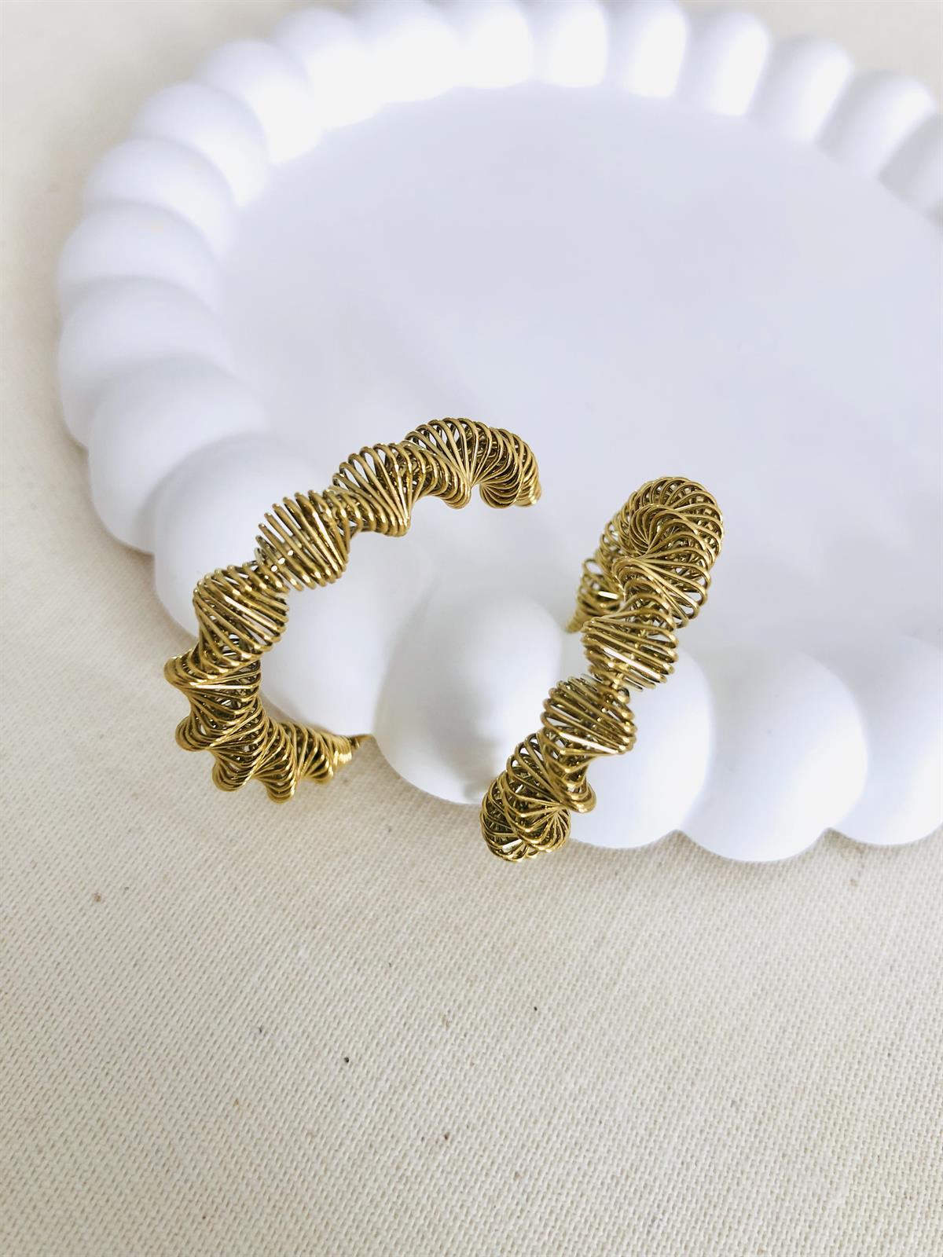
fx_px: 1017
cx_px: 472
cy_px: 628
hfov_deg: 49.7
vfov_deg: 63.4
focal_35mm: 28
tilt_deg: -56.0
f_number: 1.8
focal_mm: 3.99
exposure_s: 1/40
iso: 25
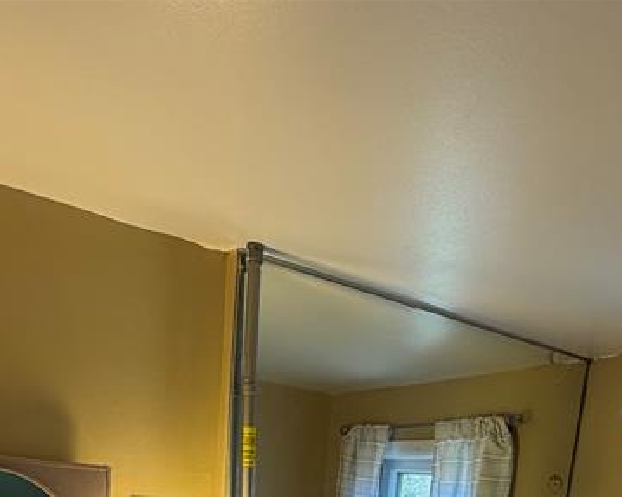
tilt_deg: -12.7
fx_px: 718
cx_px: 359
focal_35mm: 39
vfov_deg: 29.7
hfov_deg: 46.7
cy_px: 663
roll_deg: -5.3
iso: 100
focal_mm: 2.22
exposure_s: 1/120
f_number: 2.2
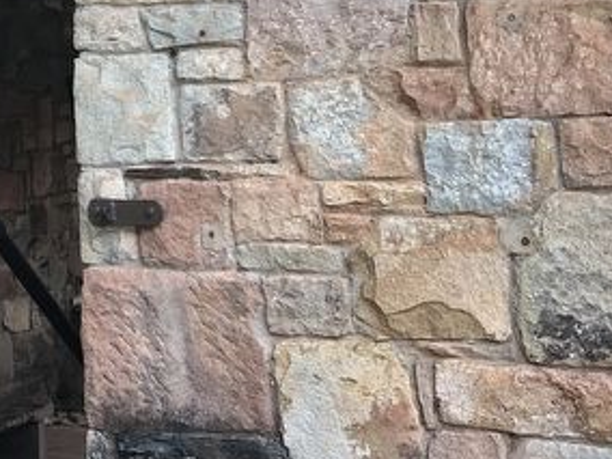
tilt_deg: +5.9
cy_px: 6
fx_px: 1397
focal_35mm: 79
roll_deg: +1.4
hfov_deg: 23.0
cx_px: -91
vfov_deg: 18.2
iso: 25
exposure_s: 1/40
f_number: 1.8
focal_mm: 4
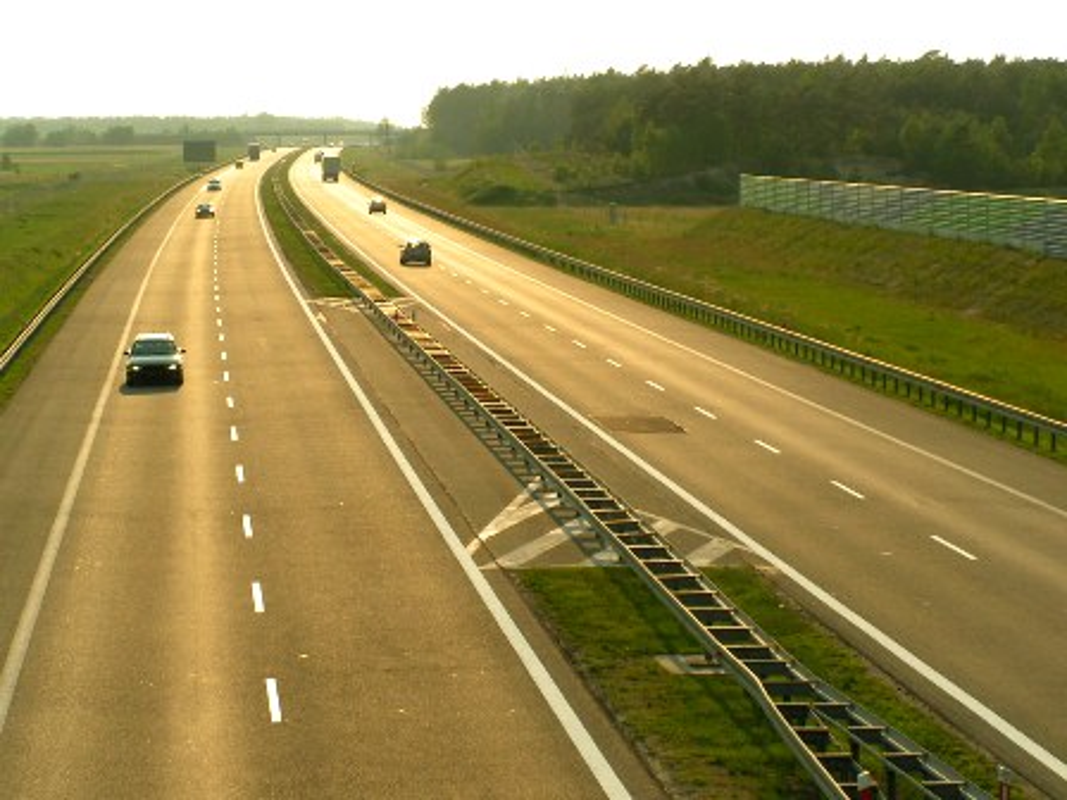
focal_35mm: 119
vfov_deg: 12.5
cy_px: 400
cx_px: 534
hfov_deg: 16.6
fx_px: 3668
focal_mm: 18.2
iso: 50
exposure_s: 1/320
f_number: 5.6
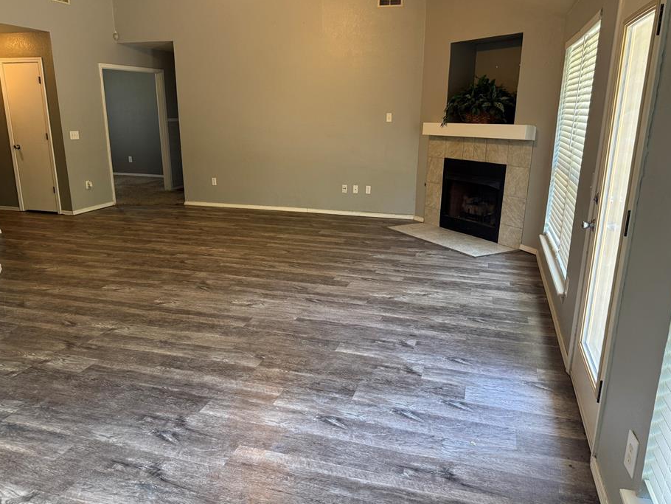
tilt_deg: -15.3
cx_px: 324
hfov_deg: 65.3
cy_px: 257
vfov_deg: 51.4
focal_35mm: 27
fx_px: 524
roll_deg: -0.4
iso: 160
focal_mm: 6.76
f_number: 1.78
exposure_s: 1/60
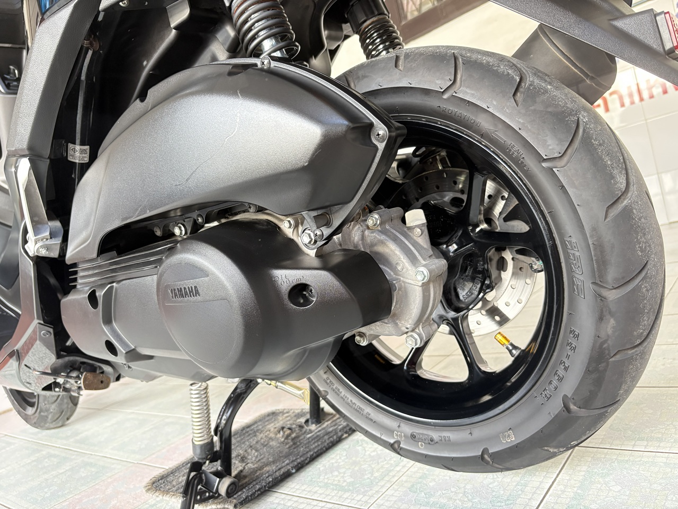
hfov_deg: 67.3
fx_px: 509
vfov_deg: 53.1
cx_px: 339
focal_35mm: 26
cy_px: 254
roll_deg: +14.2
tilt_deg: -2.2
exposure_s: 1/60
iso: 250
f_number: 1.6
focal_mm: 5.96
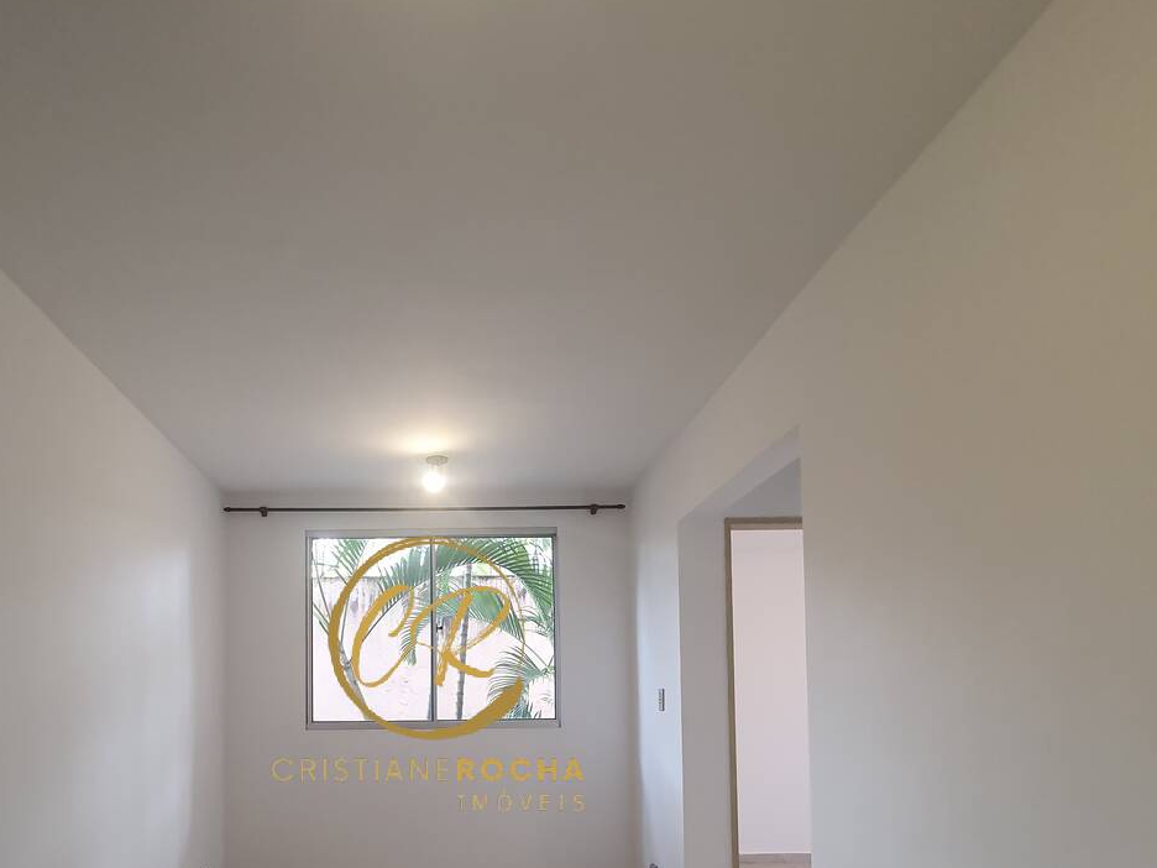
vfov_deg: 61.9
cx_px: 428
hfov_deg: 80.1
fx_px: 668
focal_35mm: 20
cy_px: 660
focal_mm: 1.8
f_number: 2.2
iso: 200
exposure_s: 1/60
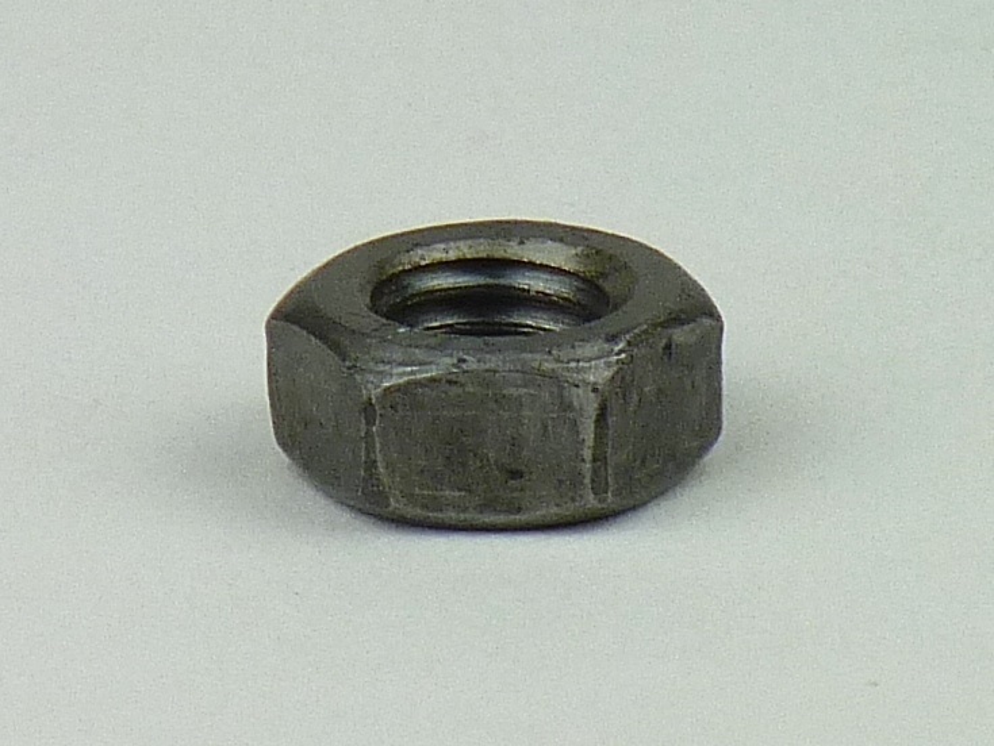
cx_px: 497
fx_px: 12440
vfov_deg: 3.4
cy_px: 373
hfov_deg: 4.6
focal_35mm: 433
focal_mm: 76.9
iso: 100
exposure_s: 1/100
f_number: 3.8
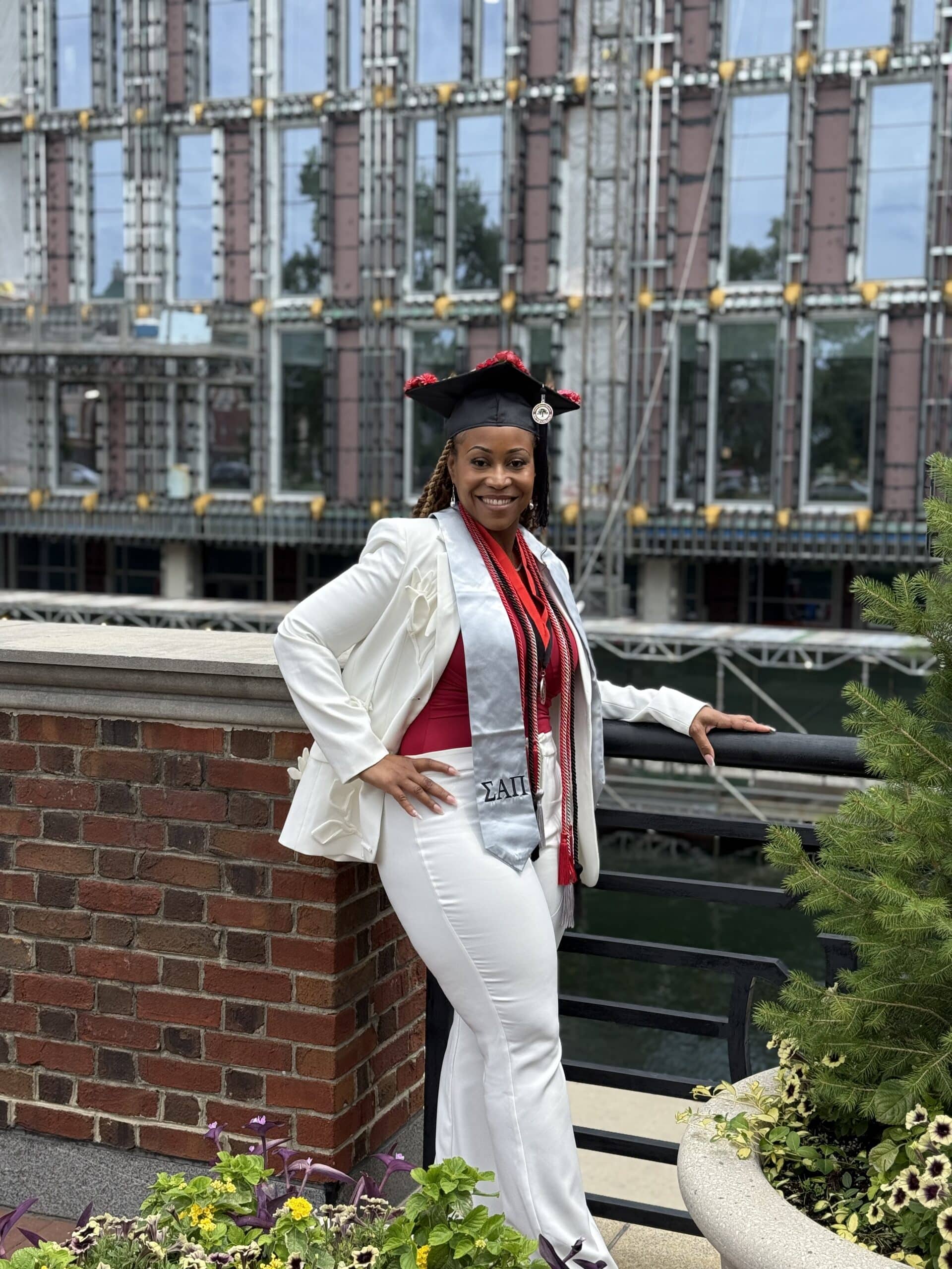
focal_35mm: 48
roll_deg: -1.0
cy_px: 634
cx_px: 476
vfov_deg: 39.7
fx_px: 1760
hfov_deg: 30.3
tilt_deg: -3.4
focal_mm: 6.76
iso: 80
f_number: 1.78
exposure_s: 1/3096
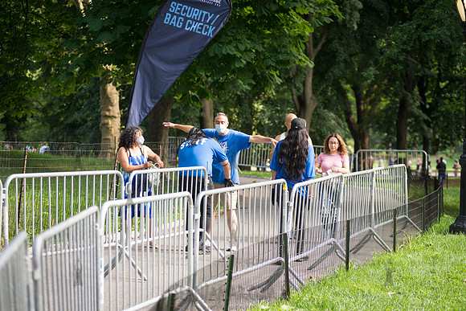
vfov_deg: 14.9
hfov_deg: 22.1
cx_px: 233
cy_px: 156
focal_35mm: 92
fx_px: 1191
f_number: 4
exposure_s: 1/320
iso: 500
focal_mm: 92
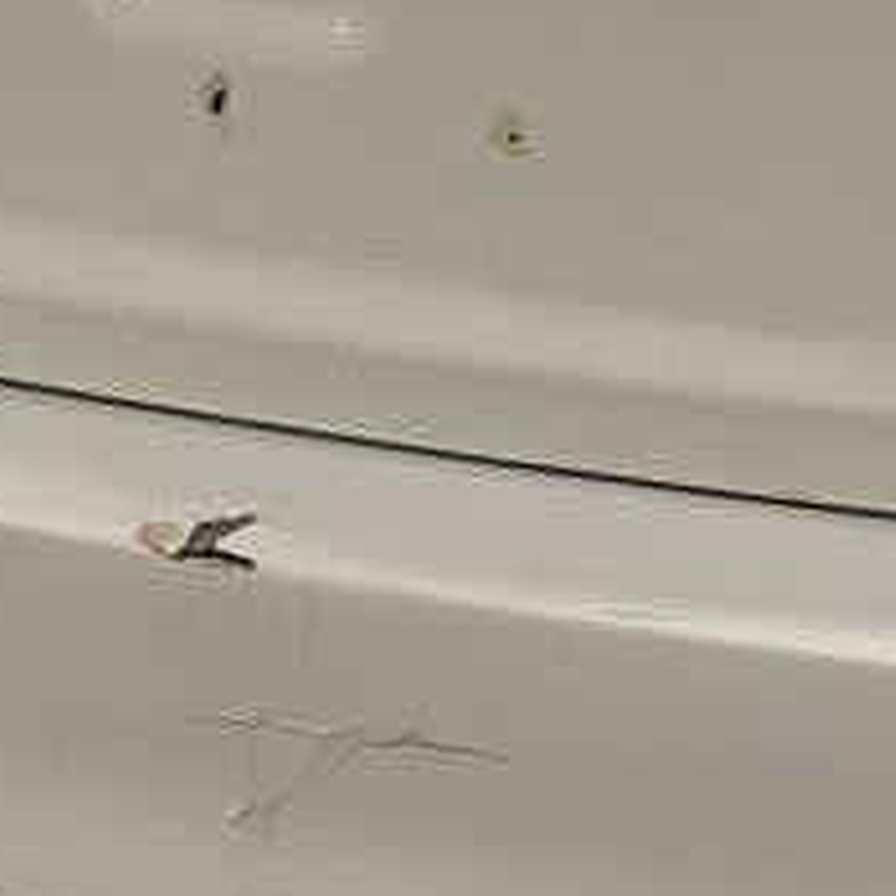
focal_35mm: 148
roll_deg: -2.4
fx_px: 4334
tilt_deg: -13.3
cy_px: -162
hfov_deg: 11.5
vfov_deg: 11.6
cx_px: 1193
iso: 80
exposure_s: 1/60
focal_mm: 4.25
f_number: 1.8
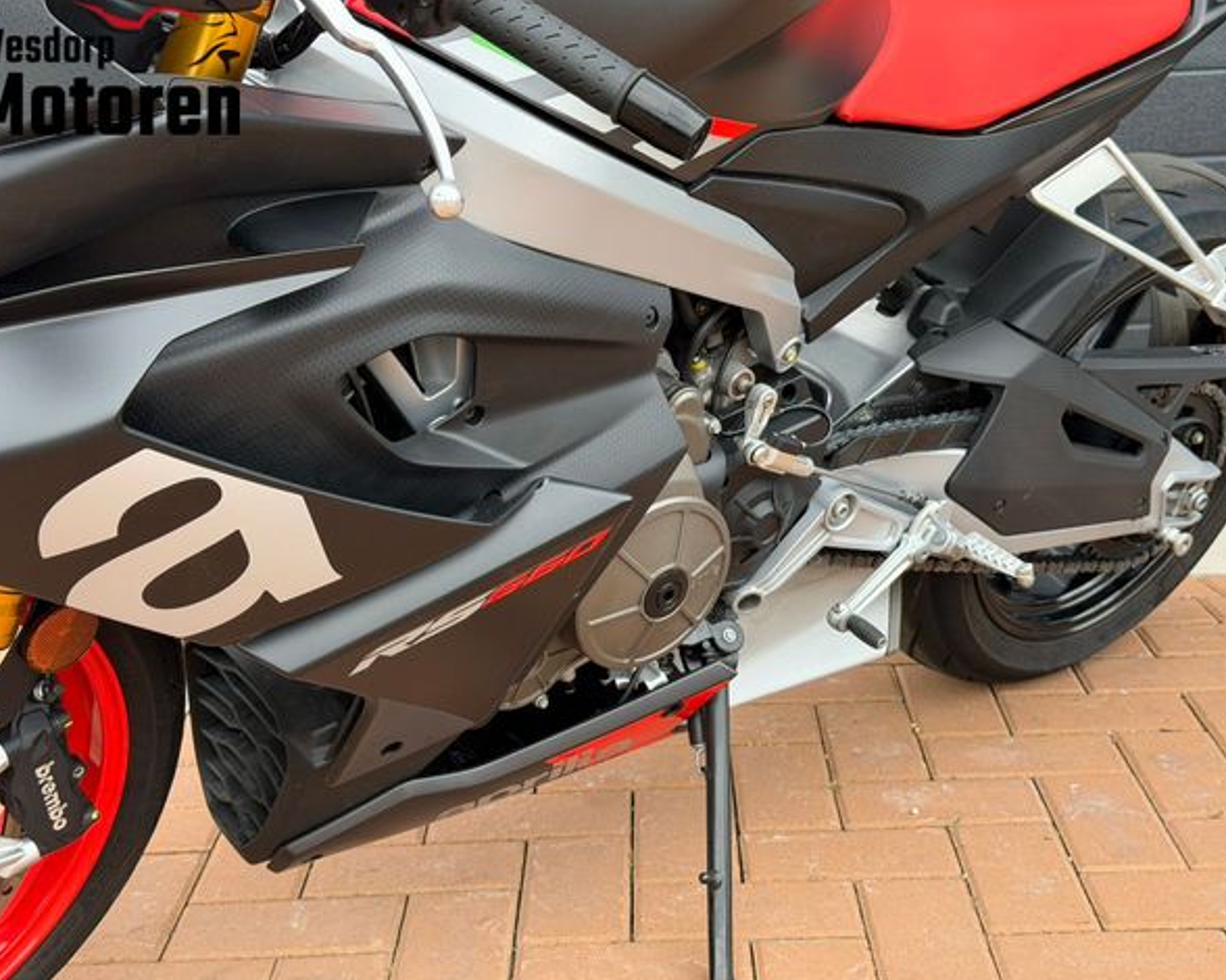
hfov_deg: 36.7
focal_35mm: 51
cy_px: 496
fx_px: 1850
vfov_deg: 29.7
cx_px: 640
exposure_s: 1/309
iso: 80
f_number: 1.78
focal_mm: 6.76
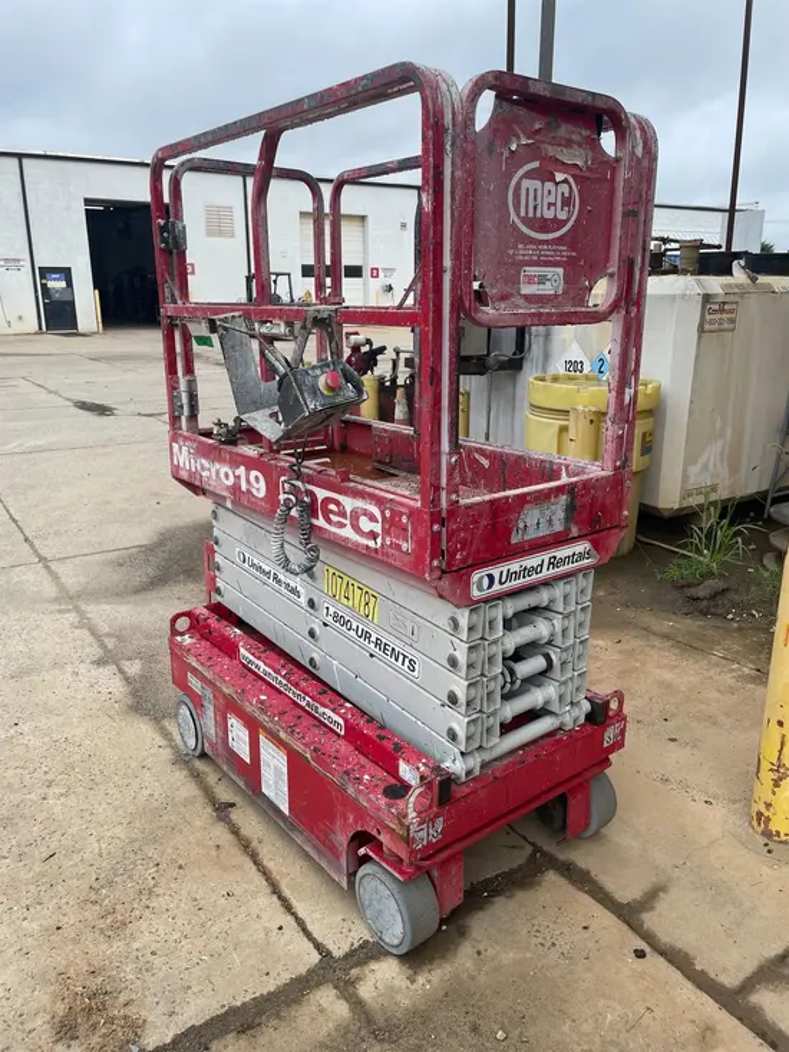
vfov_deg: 67.3
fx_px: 790
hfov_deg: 53.1
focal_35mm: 26
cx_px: 394
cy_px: 526
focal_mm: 4.2
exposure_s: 1/979
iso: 32
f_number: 1.6
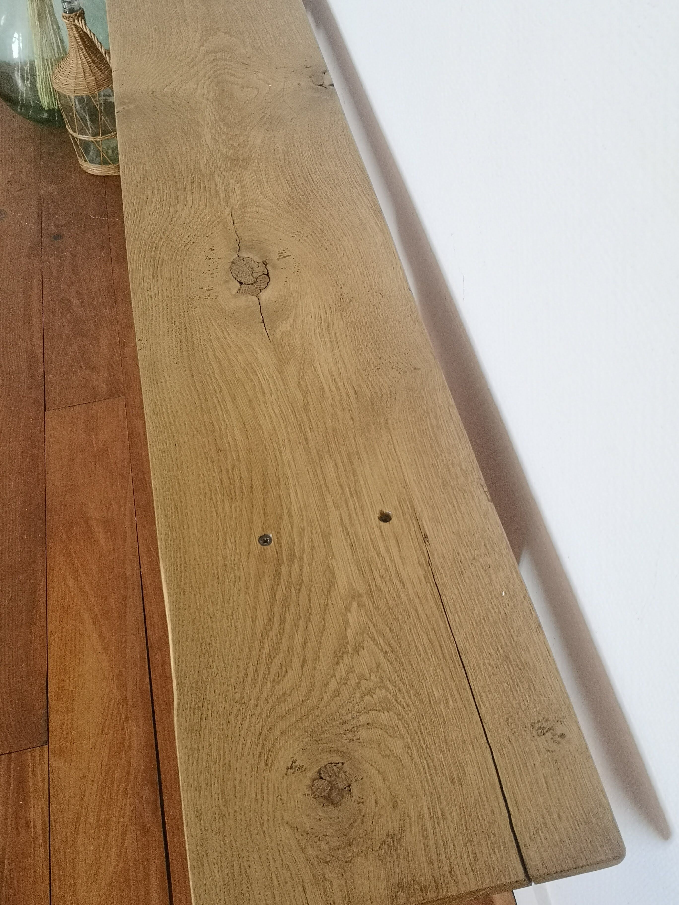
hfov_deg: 41.8
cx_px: 340
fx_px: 889
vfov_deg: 54.0
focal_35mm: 34
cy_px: 452
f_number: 1.8
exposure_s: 1/60
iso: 160
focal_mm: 5.58
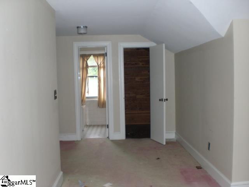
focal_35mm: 38
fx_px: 273
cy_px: 94
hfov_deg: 49.0
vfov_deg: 37.7
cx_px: 124
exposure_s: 1/60
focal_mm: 6.3
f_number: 3.1
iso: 200
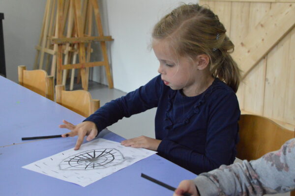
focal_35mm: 66
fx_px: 540
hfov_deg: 30.5
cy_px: 98
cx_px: 148
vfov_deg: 20.6
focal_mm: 44
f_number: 7.1
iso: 6400
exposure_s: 1/200
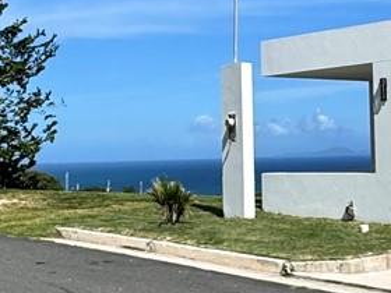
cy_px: 70
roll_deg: +1.7
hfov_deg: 23.8
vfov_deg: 18.3
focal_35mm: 80
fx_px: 904
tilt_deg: +5.2
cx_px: 346
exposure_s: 1/3906
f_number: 2.2
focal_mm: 2.22
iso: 50
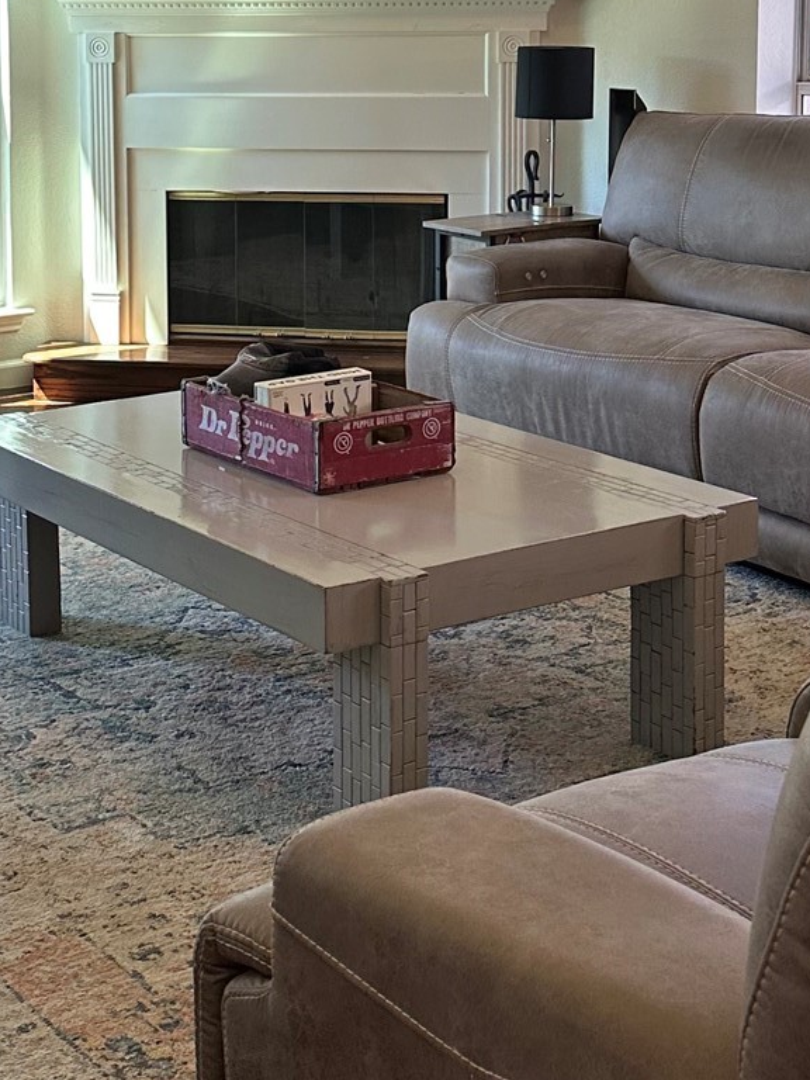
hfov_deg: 22.8
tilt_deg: -4.5
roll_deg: +0.2
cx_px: 222
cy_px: 191
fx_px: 1997
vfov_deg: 29.5
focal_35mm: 64
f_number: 1.78
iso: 160
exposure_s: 1/120
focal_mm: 6.86
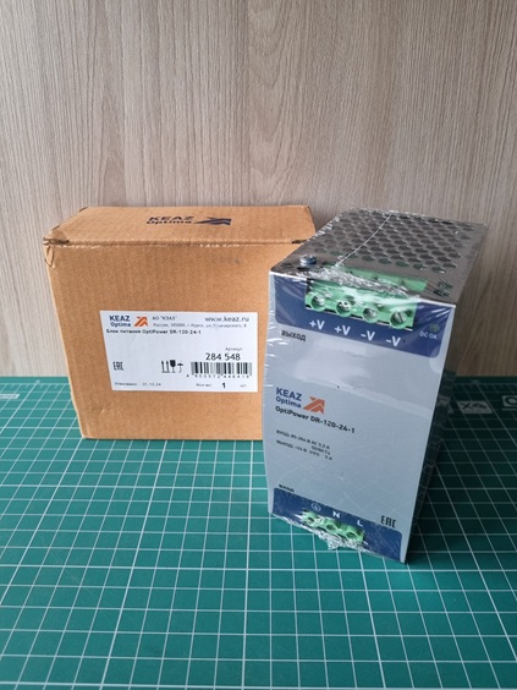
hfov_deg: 53.1
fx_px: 518
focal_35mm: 26
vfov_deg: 67.3
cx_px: 258
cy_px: 345
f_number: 1.8
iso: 80
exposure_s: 1/100
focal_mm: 5.4
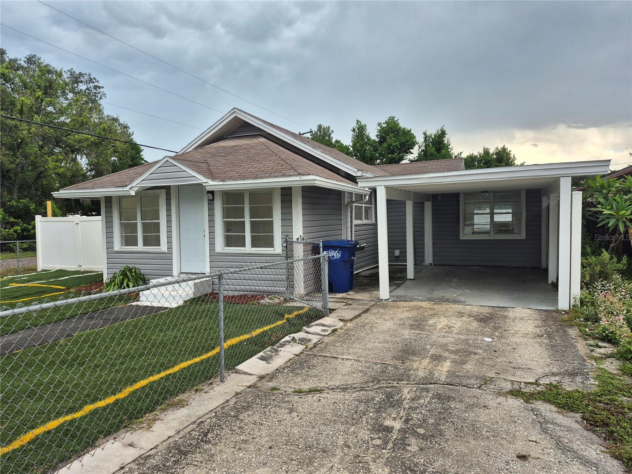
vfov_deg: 58.9
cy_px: 237
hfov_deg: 73.9
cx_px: 316
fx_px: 420
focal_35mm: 23
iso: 25
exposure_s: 1/184
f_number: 1.8
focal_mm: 5.4
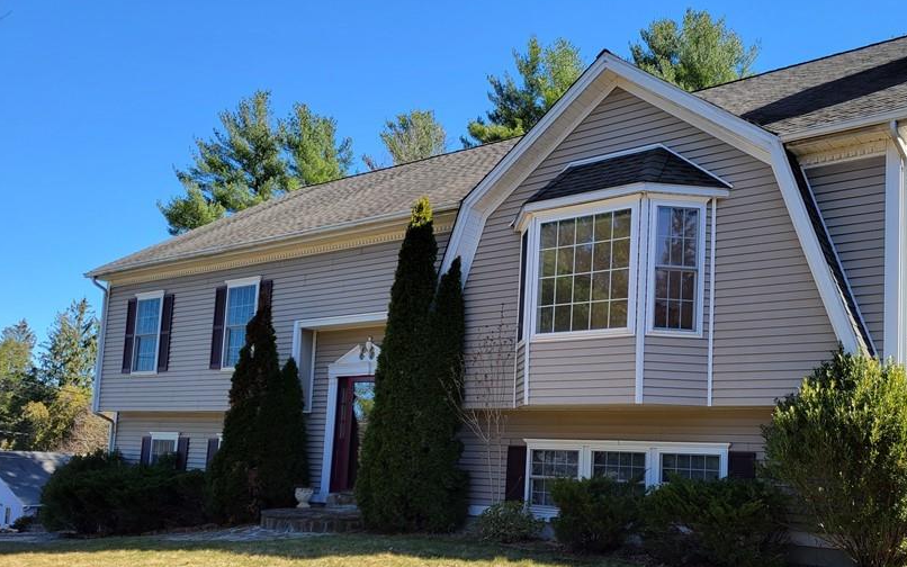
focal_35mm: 35
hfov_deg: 54.8
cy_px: 388
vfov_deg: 35.8
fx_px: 865
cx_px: 555
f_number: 1.8
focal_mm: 5.4
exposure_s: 1/848
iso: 40
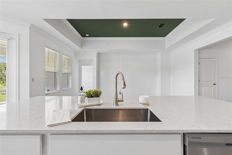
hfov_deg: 100.4
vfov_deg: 77.3
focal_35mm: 15
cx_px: 116
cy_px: 78
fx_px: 97
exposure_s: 1/3.33
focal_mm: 10
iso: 100
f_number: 7.1
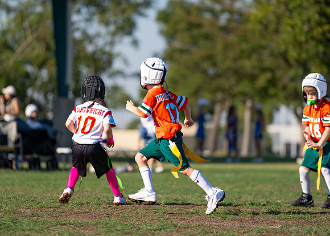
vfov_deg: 5.7
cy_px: 101
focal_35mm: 254
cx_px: 177
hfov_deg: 7.9
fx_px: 2384
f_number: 2.8
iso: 200
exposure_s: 1/4000
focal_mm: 200
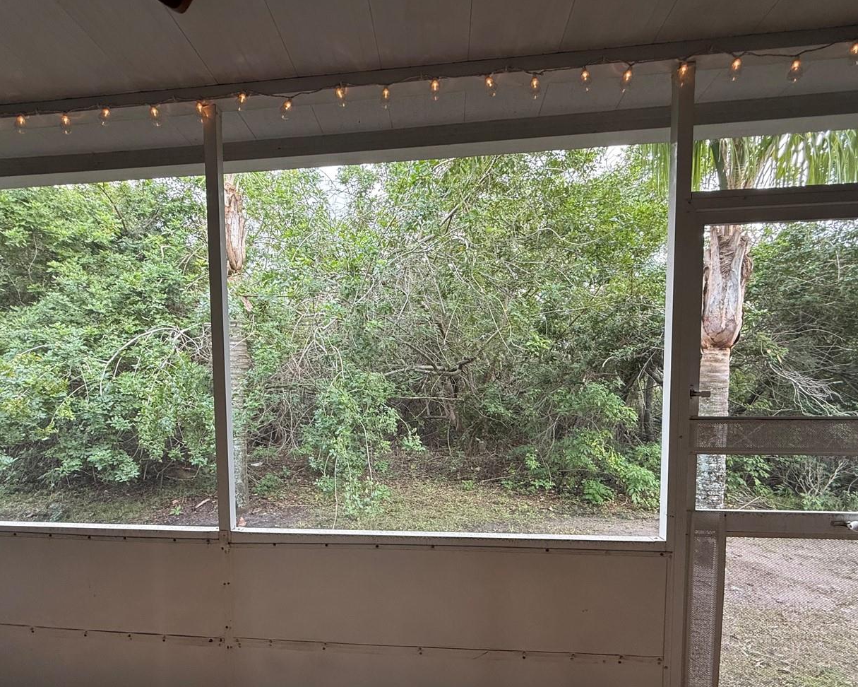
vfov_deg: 73.0
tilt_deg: -3.1
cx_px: 394
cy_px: 411
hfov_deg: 86.2
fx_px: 457
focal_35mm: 18
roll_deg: +0.5
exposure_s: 1/99
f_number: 2.2
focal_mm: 2.22
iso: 125
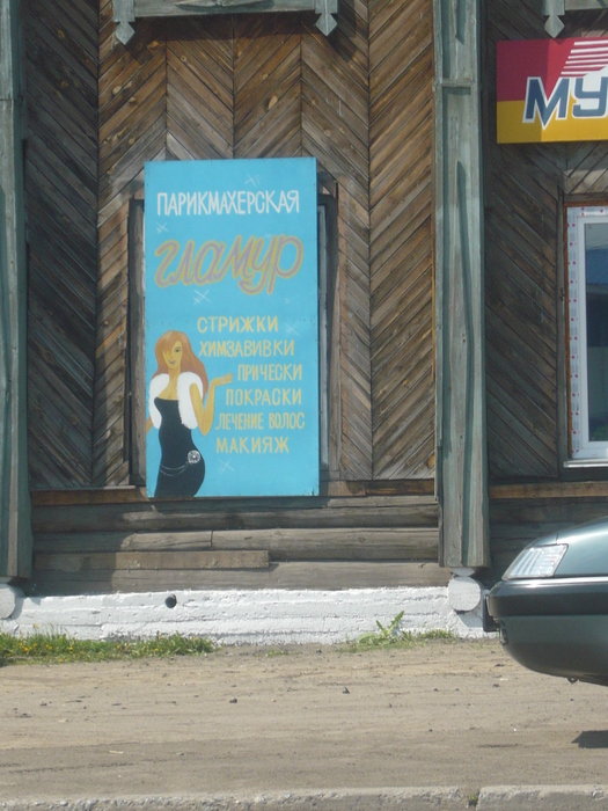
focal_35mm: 160
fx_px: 3747
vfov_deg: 12.3
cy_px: 406
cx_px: 304
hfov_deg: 9.3
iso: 100
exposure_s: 1/400
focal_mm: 16.5
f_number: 5.1
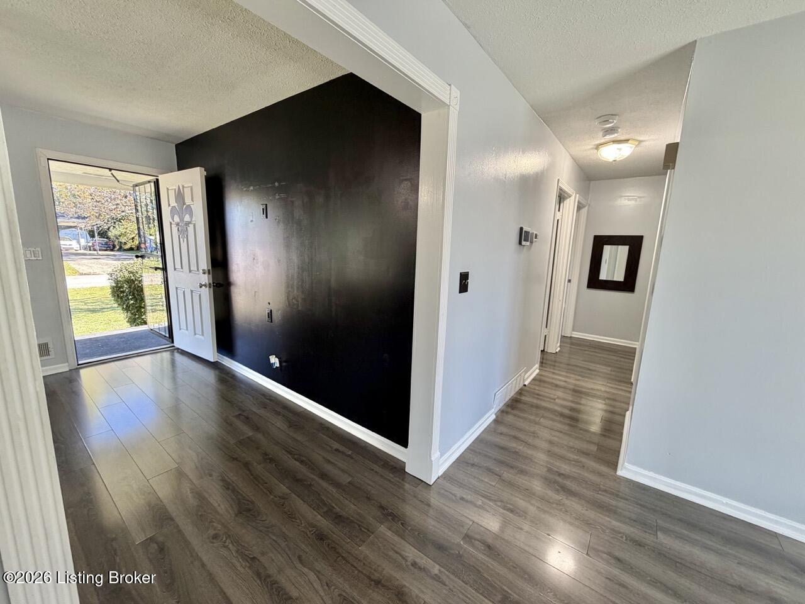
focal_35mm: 14
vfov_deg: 85.7
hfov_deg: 102.1
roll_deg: -1.0
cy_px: 302
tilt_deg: -9.7
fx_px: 326
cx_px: 402
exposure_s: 1/120
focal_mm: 2.22
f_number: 2.2
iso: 160
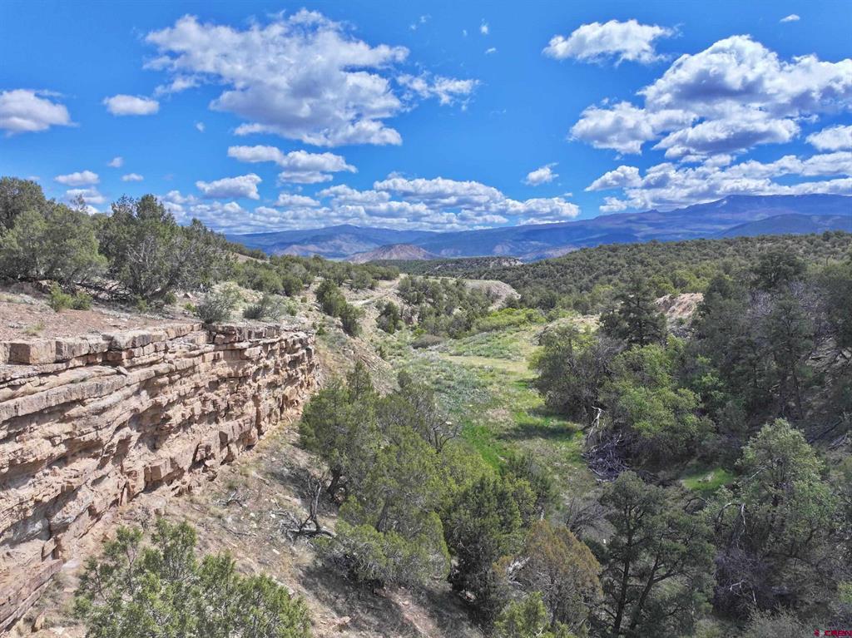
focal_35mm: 24
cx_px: 426
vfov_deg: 56.8
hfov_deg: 71.6
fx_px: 590
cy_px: 319
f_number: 2.8
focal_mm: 12.29
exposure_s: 1/3200
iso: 220
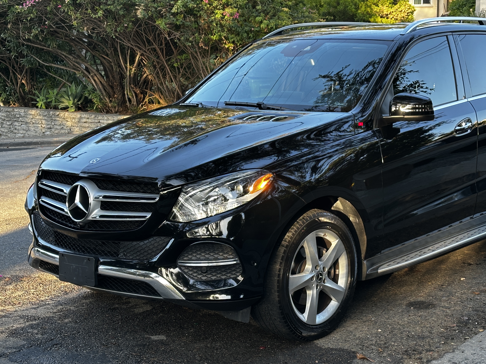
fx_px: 885
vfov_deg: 23.3
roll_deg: +0.0
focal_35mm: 63
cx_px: 310
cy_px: 180
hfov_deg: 30.6
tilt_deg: -7.9
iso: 50
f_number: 1.78
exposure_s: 1/121
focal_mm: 6.86
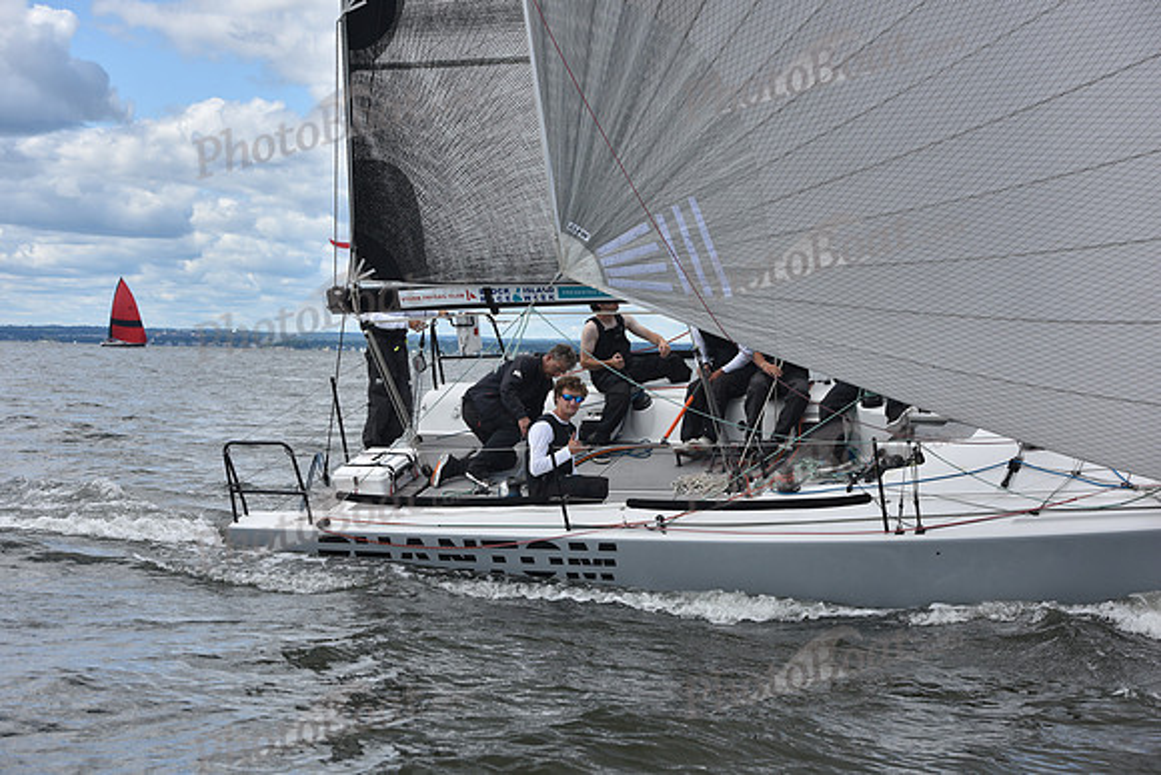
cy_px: 388
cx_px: 580
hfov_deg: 28.8
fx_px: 2258
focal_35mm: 70
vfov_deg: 19.5
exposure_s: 1/1000
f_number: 7.1
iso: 250
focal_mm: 70
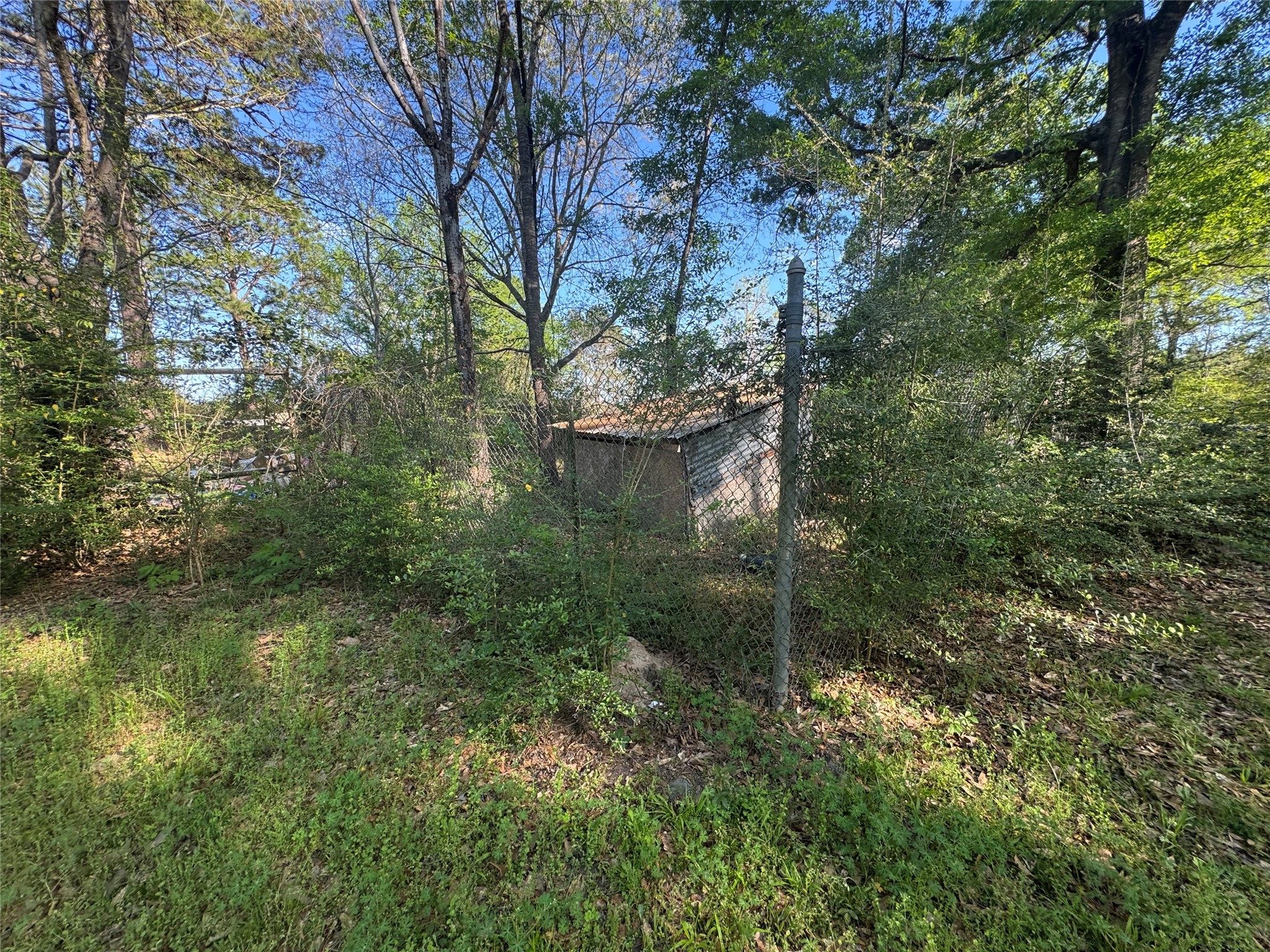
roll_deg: +2.3
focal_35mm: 14
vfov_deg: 85.7
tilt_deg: -12.0
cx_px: 635
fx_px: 514
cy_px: 476
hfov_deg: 102.1
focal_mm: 2.22
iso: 40
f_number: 2.2
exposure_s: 1/196
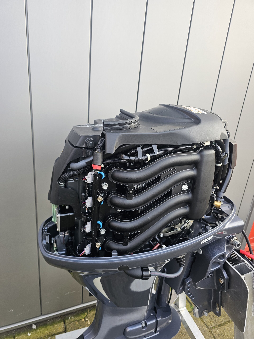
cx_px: 127
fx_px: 225
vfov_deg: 73.9
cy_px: 170
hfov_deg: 58.9
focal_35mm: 23
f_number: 1.7
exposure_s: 1/180
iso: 50
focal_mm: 6.3
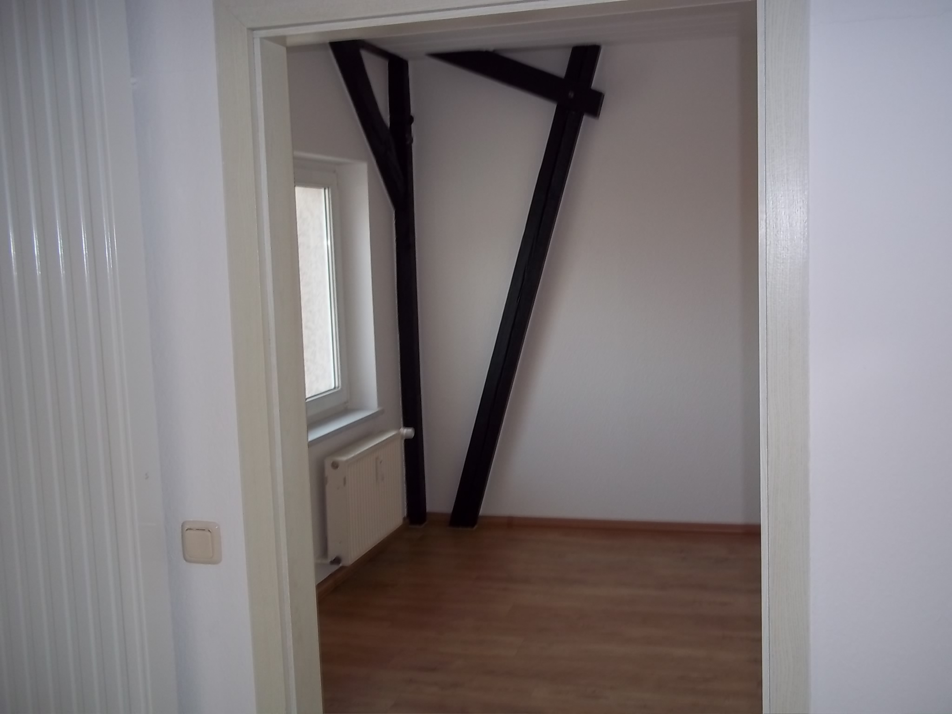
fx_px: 990
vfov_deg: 39.7
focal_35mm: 36
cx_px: 476
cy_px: 357
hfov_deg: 51.4
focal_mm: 6.5
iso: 80
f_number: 3.1
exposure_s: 1/30
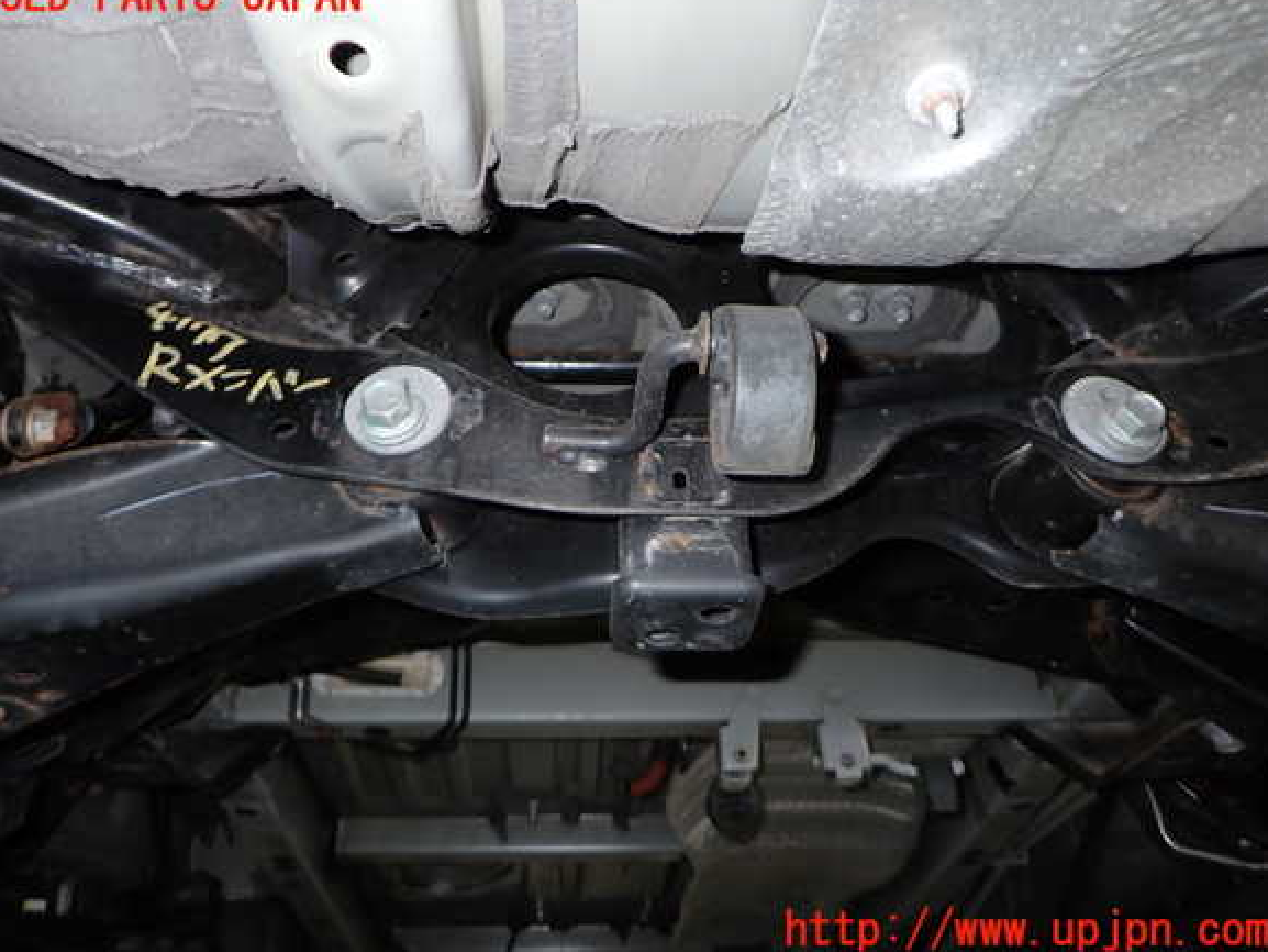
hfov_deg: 67.3
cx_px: 622
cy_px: 464
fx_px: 953
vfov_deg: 53.1
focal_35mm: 26
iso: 200
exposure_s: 1/30
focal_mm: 4.5
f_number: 2
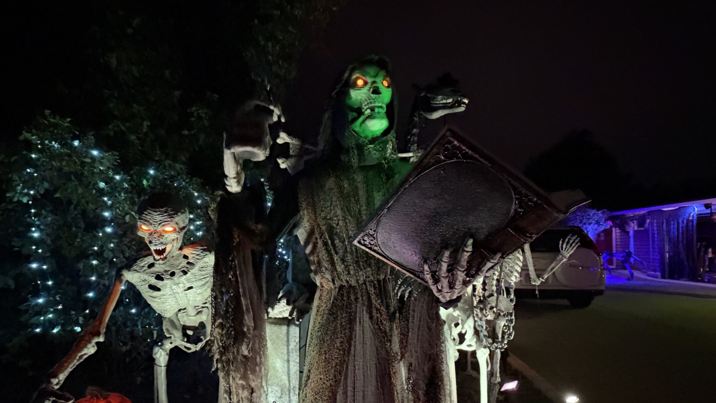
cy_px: 239
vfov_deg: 60.6
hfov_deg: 92.7
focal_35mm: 18
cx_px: 360
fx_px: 342
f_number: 2.2
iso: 1600
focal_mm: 2.22
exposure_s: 1/37
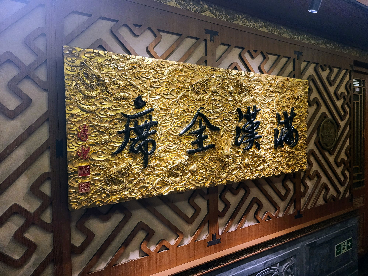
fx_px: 255
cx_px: 184
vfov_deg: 56.8
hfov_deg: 71.6
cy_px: 138
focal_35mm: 24
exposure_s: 1/100
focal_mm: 5
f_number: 1.8
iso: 250
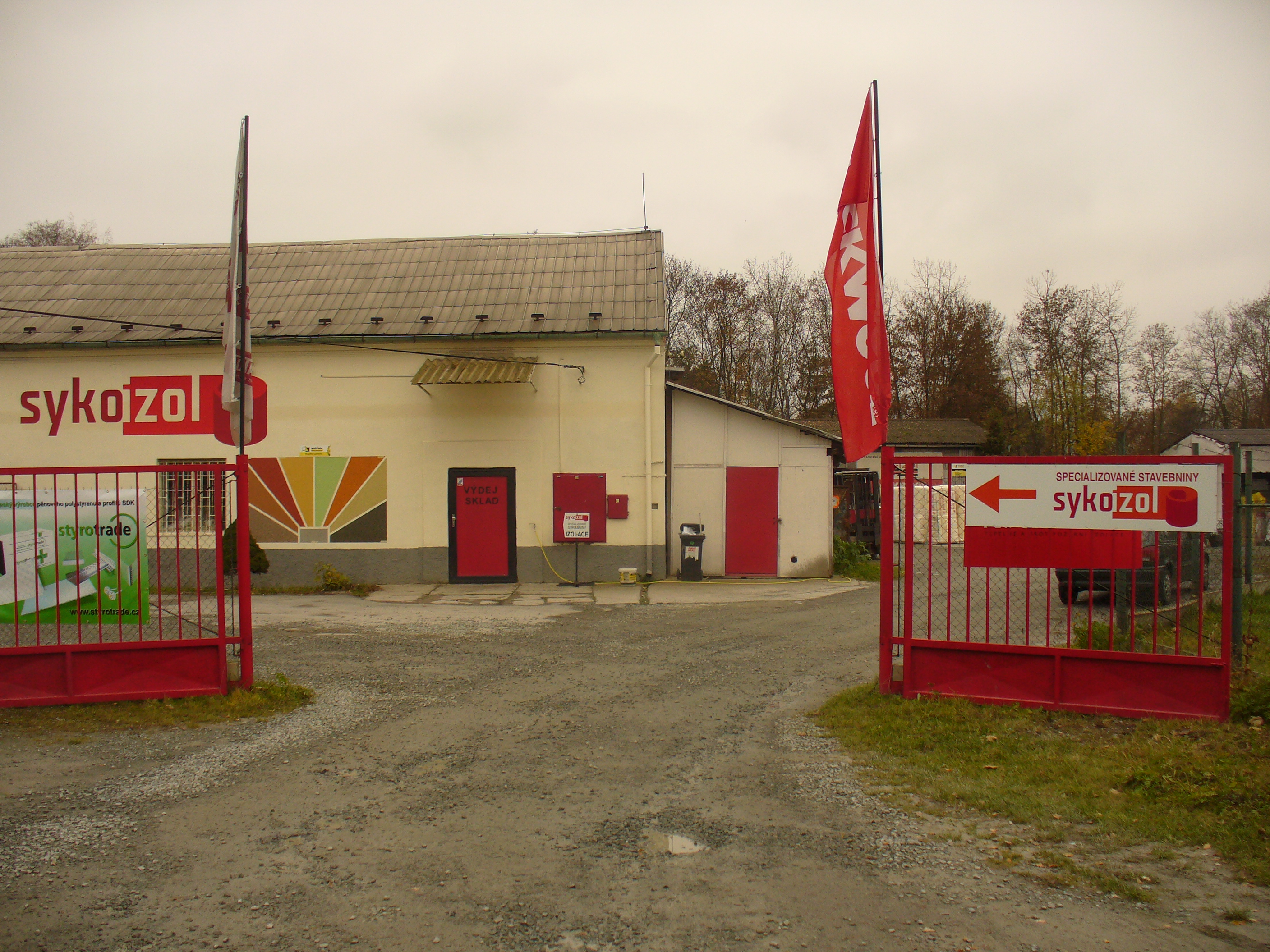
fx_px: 1357
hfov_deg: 50.1
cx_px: 635
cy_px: 476
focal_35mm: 37
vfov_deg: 38.7
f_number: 2.8
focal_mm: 6.1
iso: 80
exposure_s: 1/160
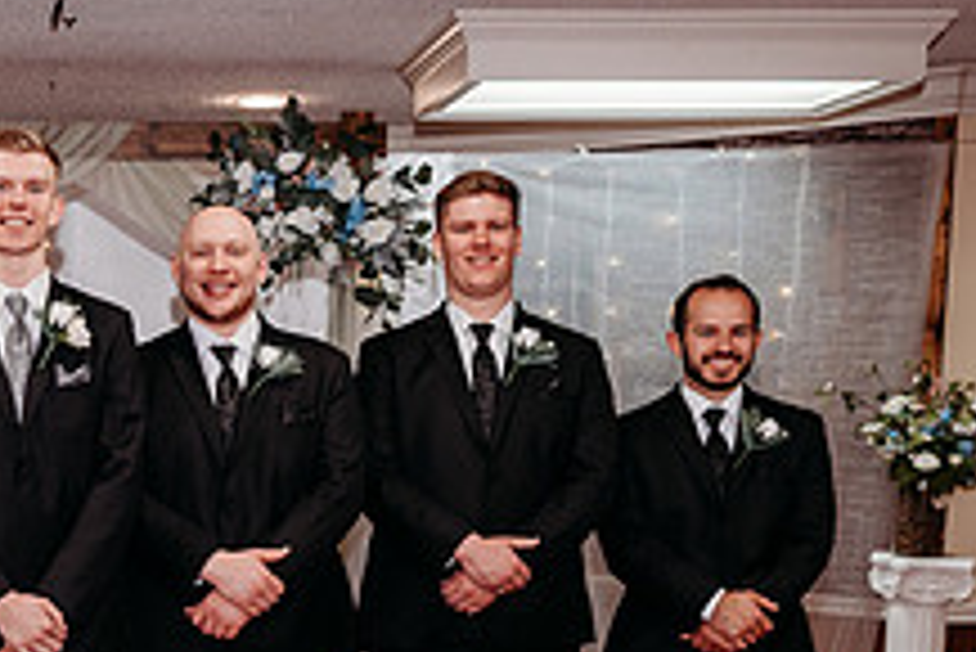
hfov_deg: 29.6
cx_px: 31
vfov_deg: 20.7
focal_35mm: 64
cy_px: 618
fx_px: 1736
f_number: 2.8
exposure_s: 1/200
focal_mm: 24
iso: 800
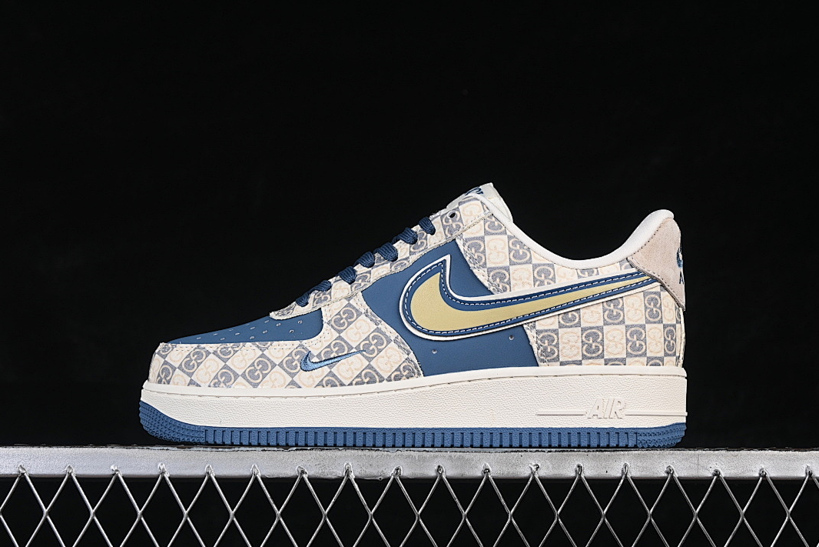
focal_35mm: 76
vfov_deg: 18.0
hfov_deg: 26.6
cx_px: 413
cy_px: 275
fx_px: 1729
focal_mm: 50
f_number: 8
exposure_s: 1/80
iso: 160
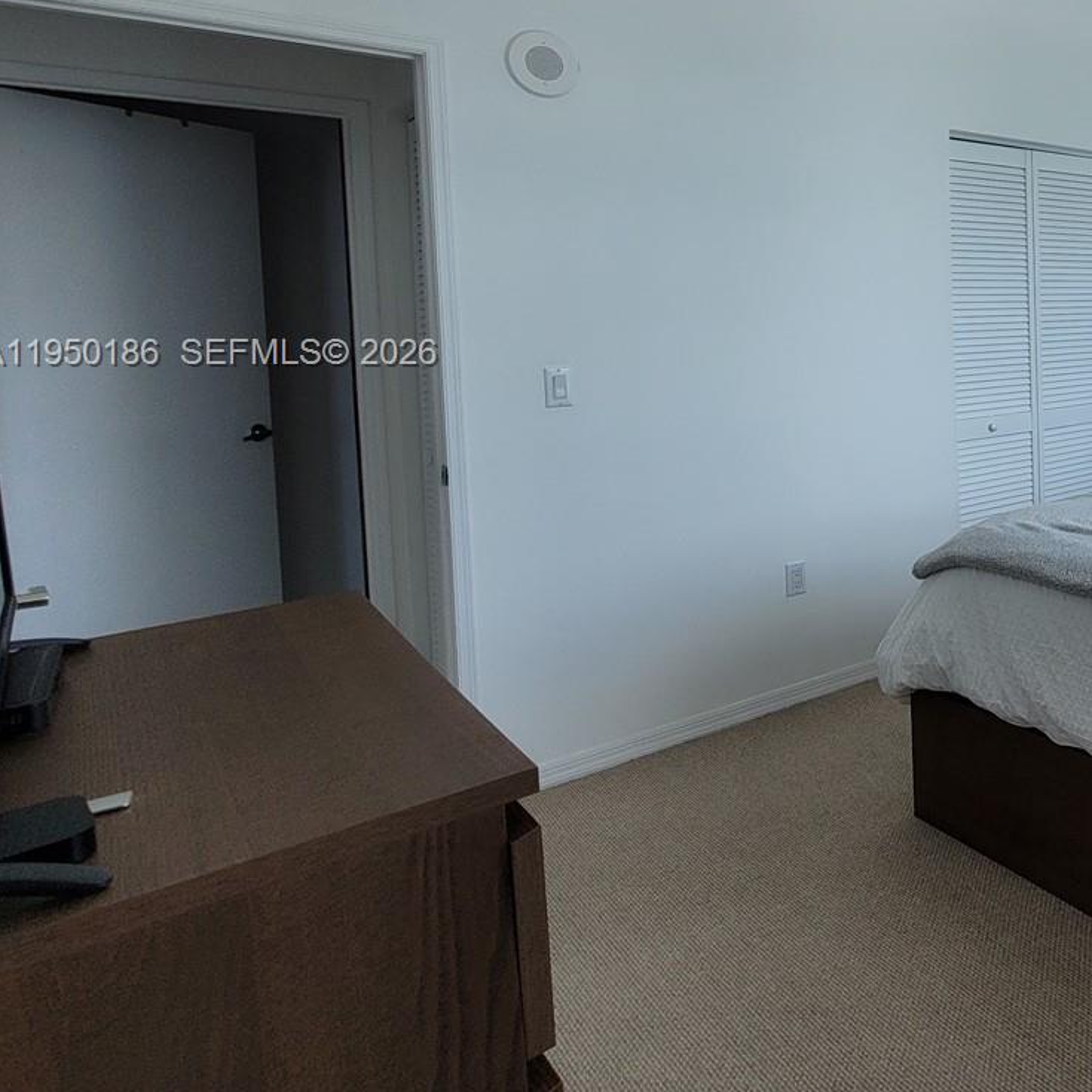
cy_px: 355
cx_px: 1163
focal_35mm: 25
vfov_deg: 61.3
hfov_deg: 47.9
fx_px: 892
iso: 64
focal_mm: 2.2
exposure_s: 1/190
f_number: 2.2
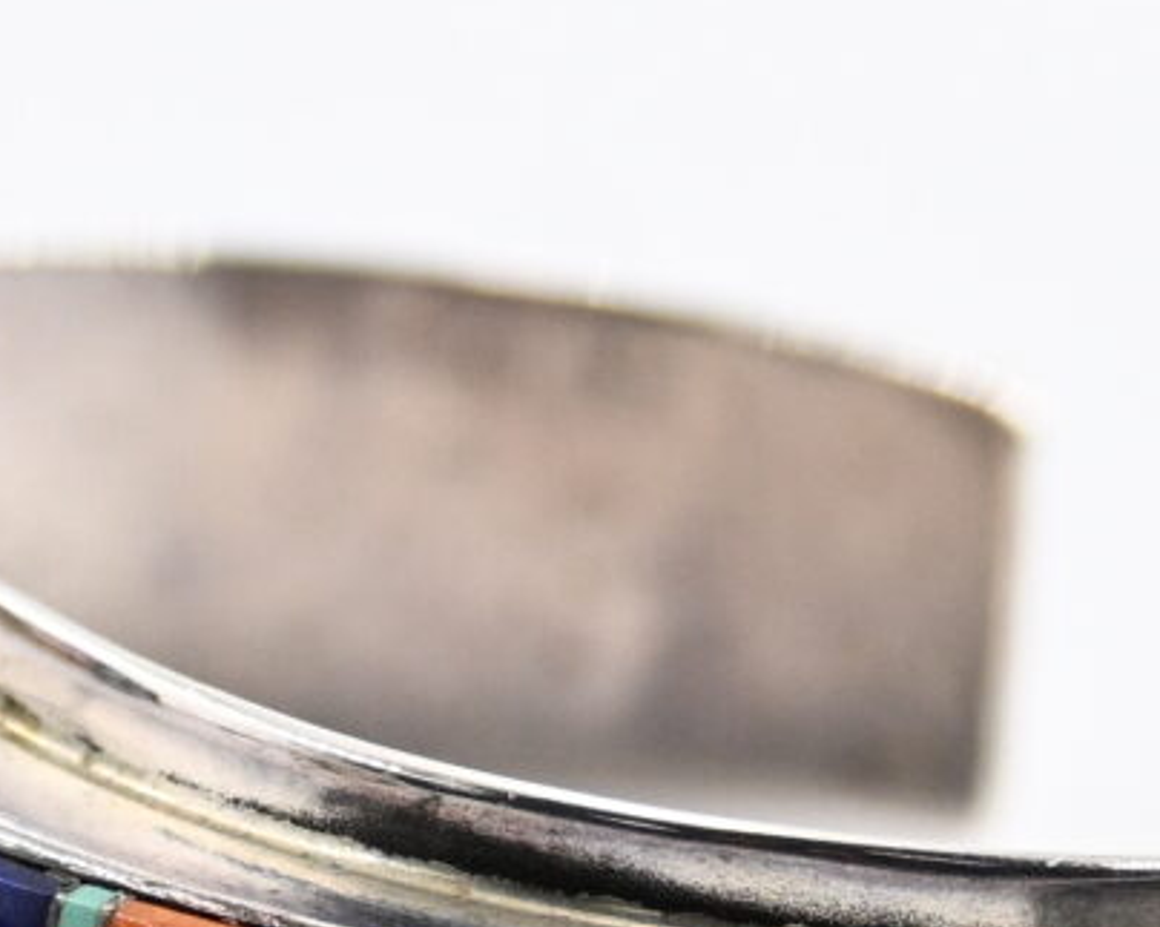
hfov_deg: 4.3
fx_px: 15308
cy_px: 825
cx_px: 382
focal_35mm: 446
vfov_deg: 3.5
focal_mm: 50
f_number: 5
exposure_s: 1/320
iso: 400
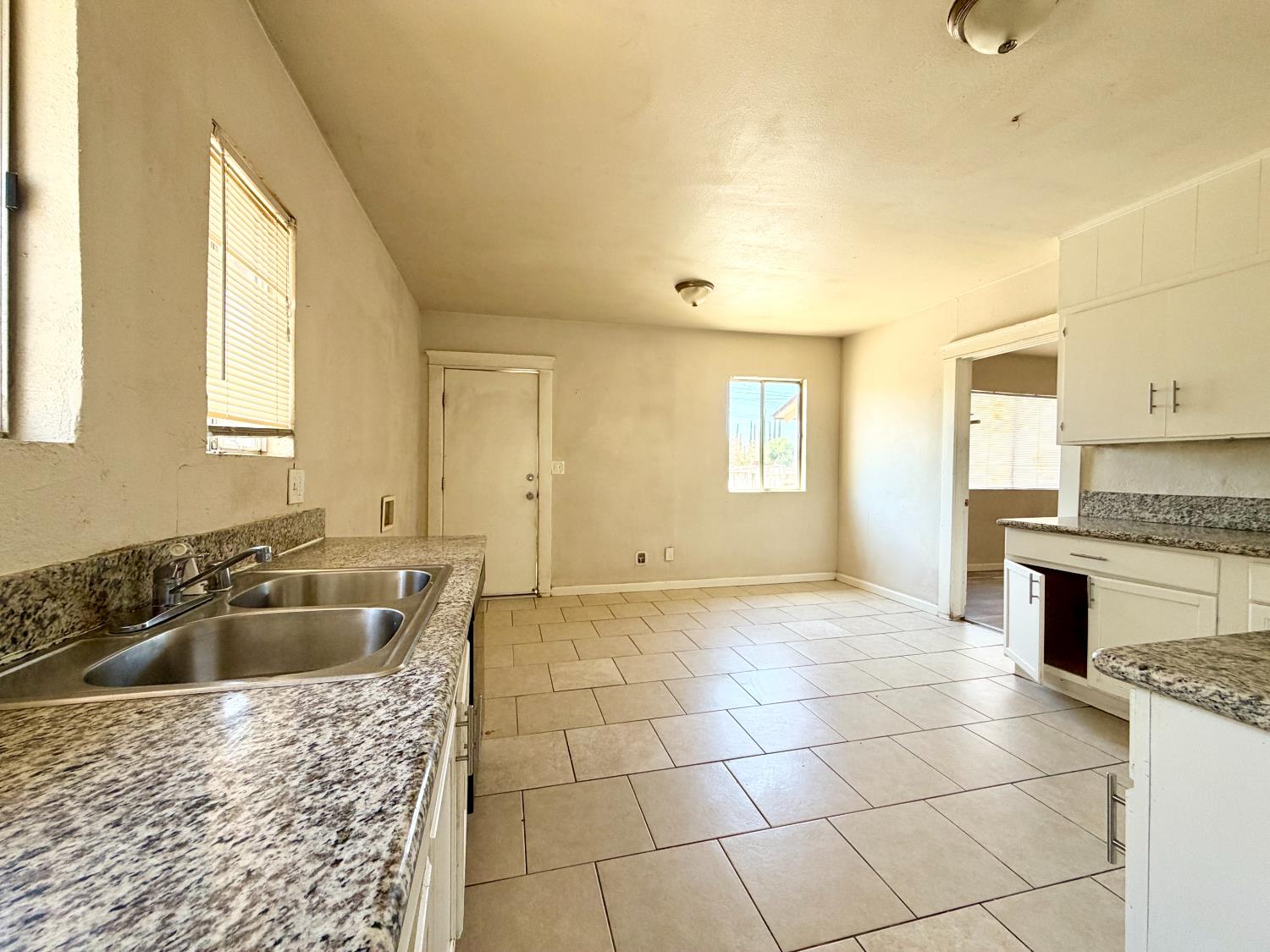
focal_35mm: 14
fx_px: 514
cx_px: 635
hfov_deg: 102.1
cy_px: 476
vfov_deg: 85.7
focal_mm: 2.22
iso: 125
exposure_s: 1/121
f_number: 2.2
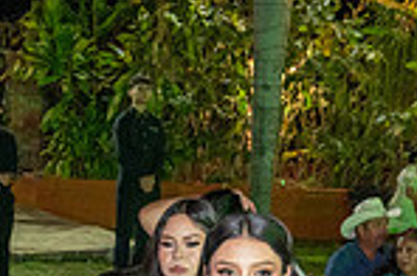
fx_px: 1271
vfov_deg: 11.4
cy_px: 522
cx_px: 45
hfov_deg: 18.3
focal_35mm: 110
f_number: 5
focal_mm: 28
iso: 2500
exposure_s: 1/80
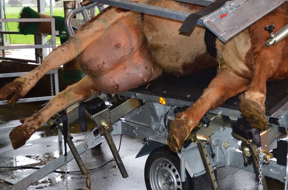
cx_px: 240
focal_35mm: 56
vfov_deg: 24.0
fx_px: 447
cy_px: 64
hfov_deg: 34.4
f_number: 3.5
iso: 400
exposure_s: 1/125
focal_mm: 22
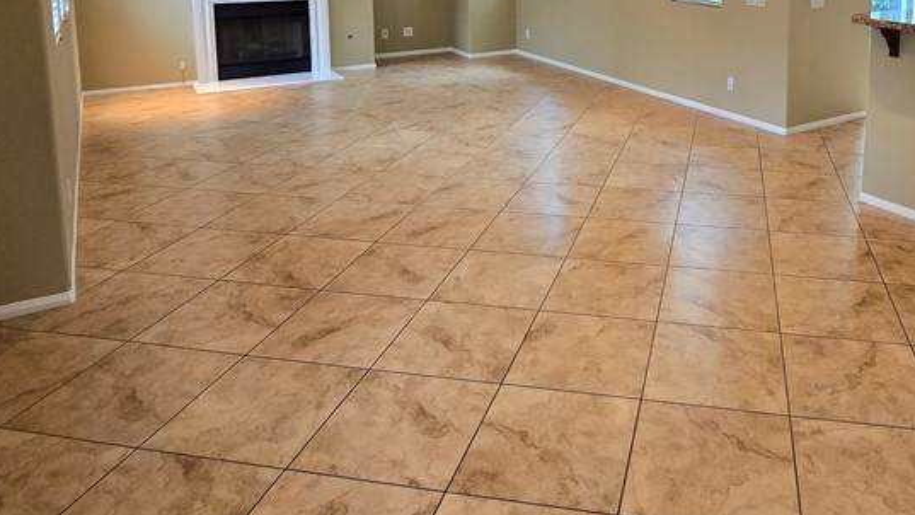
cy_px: 39
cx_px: 619
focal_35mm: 27
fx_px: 655
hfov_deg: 67.7
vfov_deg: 39.4
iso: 100
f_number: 2.2
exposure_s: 1/60
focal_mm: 2.2
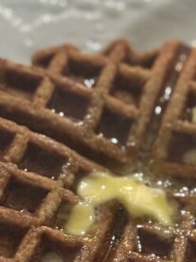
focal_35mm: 150
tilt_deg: -56.9
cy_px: 211
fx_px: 1132
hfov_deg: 9.7
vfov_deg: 13.1
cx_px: 247
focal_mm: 6.76
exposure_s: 1/24
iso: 640
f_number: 1.78
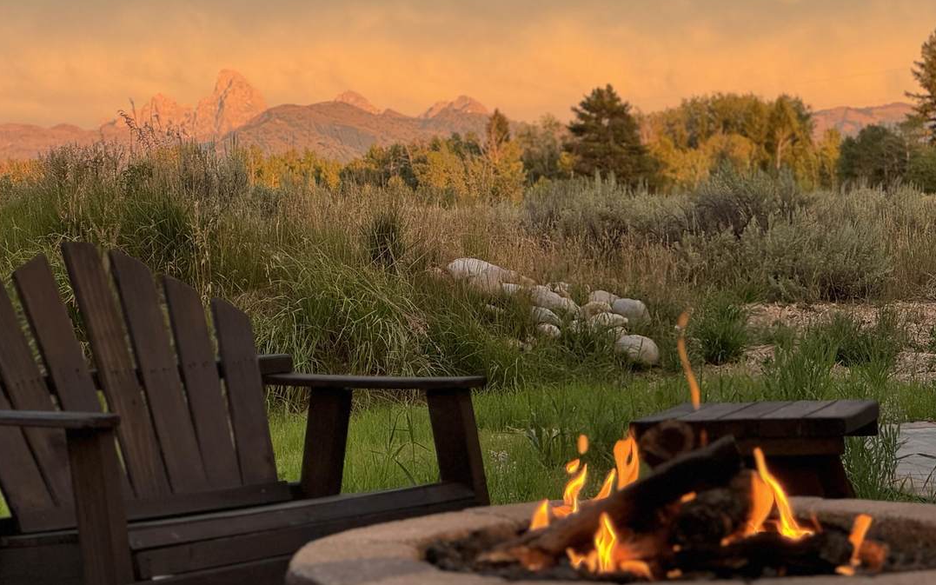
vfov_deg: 13.5
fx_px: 2474
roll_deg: +2.2
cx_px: 455
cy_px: 243
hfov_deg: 21.4
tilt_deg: +0.7
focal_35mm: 97
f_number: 2.8
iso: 64
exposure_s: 1/99
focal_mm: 9
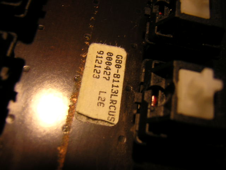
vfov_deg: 39.7
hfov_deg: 51.4
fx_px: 235
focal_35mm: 36
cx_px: 113
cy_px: 85
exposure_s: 1/10
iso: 100
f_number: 2.6
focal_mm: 4.7
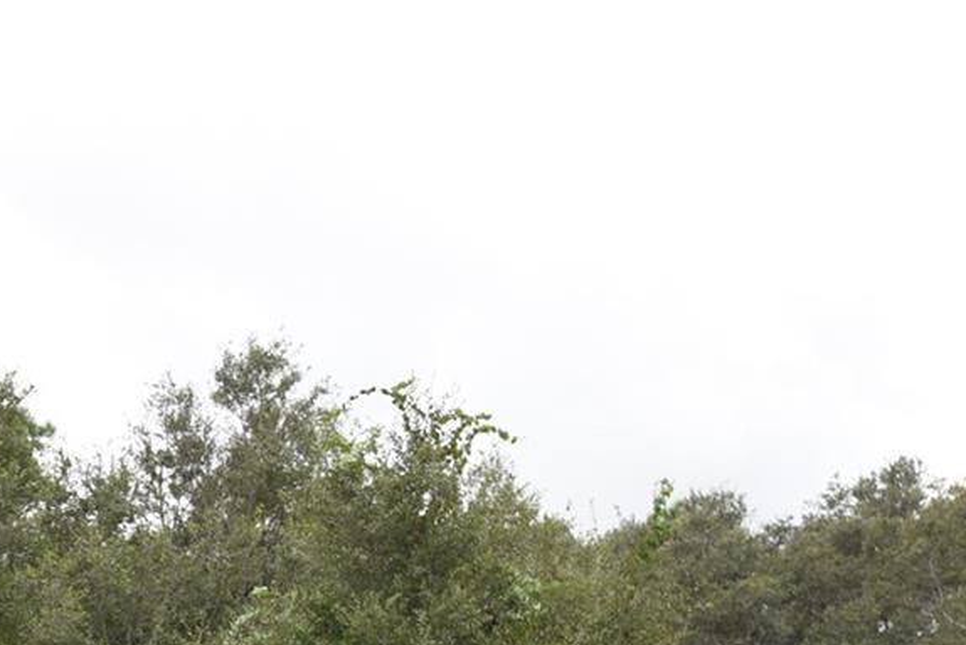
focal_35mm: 92
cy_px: 876
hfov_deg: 21.1
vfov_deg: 14.2
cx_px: -81
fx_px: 2469
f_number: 5.6
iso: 100
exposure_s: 1/125
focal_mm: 22
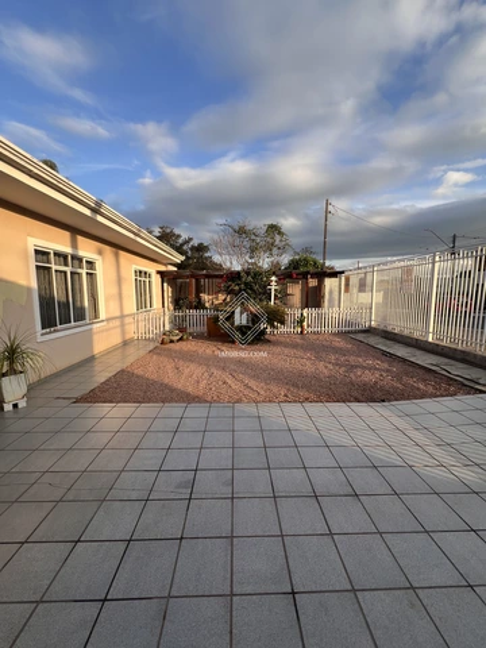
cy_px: 324
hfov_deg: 89.9
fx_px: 243
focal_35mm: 13
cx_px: 243
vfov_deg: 106.2
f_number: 1.8
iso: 32
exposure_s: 1/391
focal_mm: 1.57
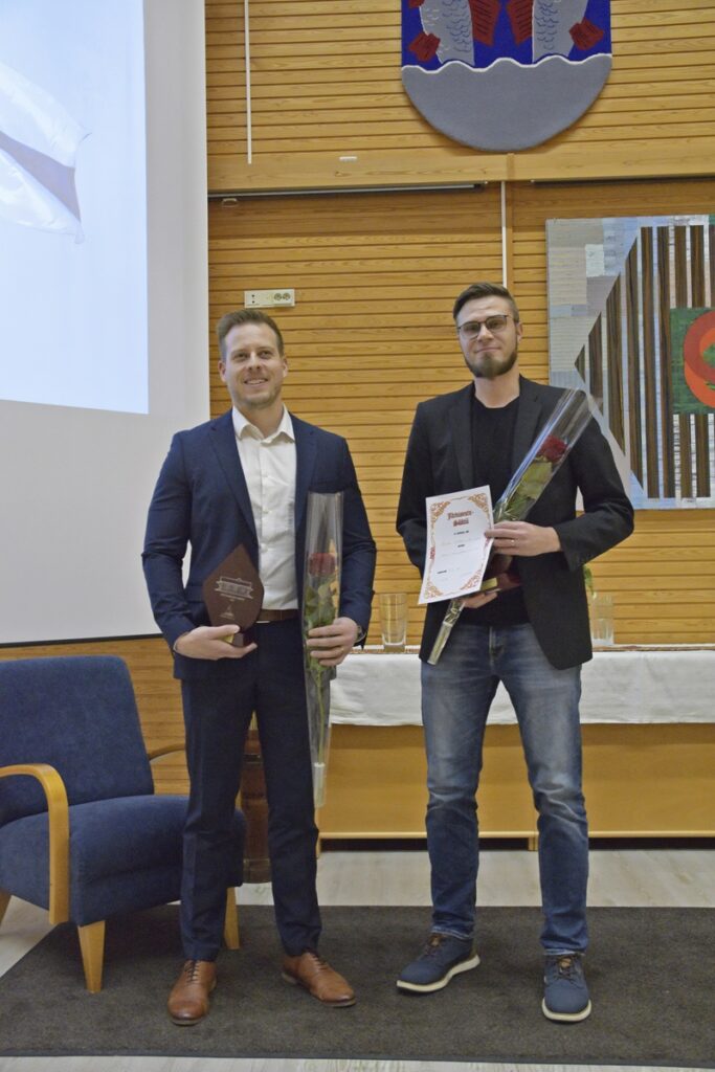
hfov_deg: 34.2
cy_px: 536
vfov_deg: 49.5
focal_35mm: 39
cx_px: 358
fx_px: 1161
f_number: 5.6
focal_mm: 26
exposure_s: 1/125
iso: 6400
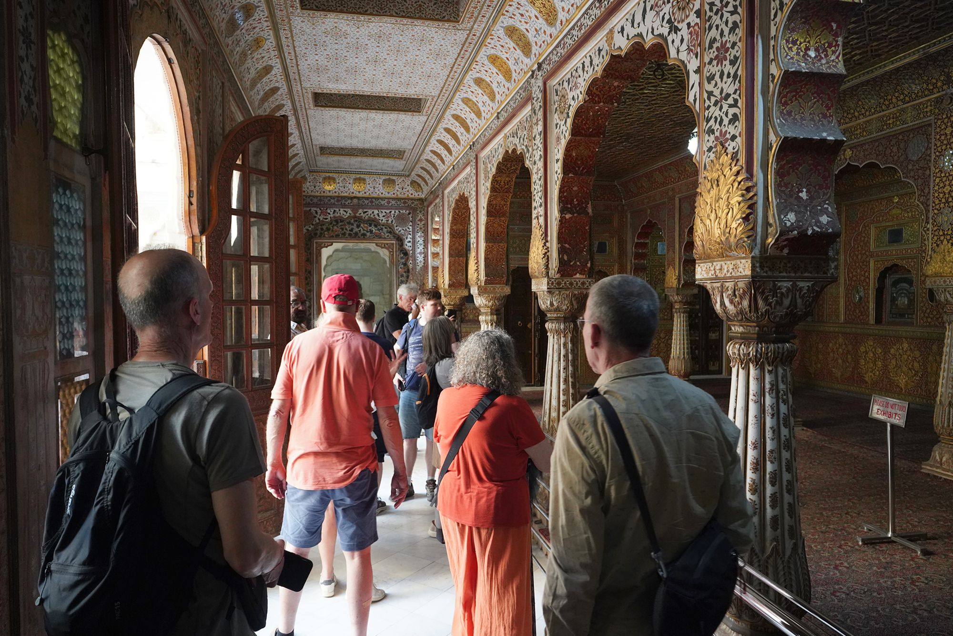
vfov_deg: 53.1
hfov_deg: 73.7
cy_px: 318
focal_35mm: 24
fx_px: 635
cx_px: 476
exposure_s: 1/80
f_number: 5.6
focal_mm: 24
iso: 3200
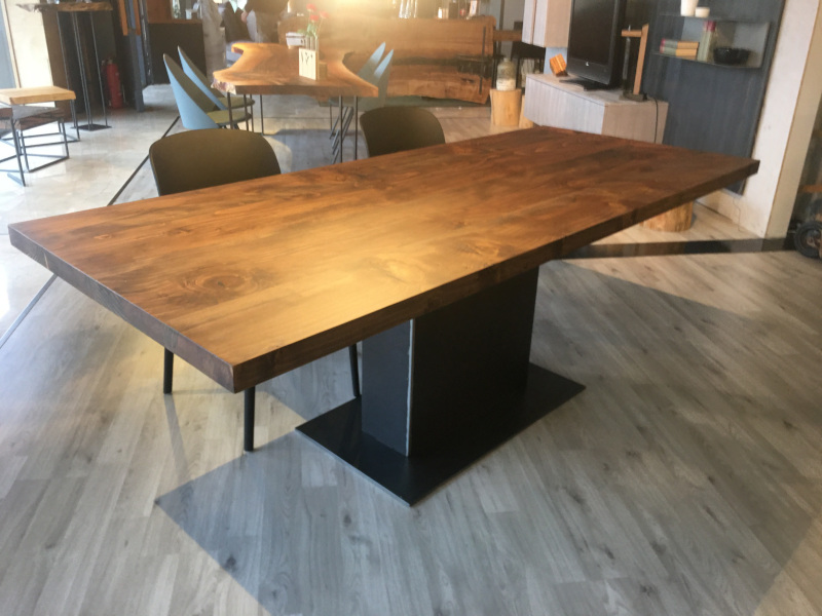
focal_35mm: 29
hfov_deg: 61.7
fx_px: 689
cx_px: 411
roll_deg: -3.3
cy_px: 308
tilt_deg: -18.3
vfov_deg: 48.2
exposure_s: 1/17
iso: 64
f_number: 2.2
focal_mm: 4.15
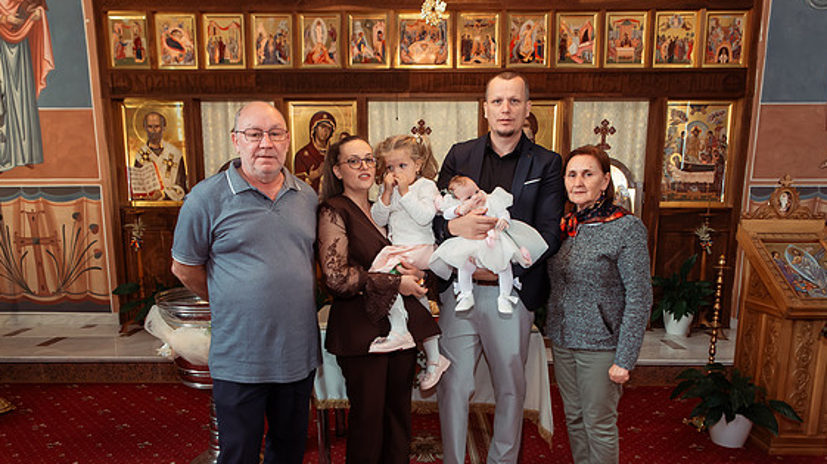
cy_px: 277
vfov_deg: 44.1
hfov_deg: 71.9
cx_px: 408
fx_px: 570
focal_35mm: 26
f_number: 3.5
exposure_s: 1/250
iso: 3200
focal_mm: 24
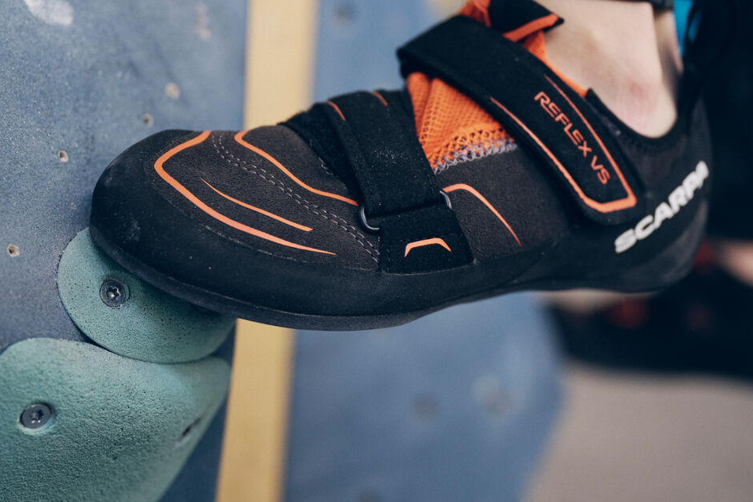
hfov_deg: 30.5
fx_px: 1380
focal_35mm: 66
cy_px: 233
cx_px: 397
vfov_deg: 20.6
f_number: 2.8
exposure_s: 1/250
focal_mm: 52
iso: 1000
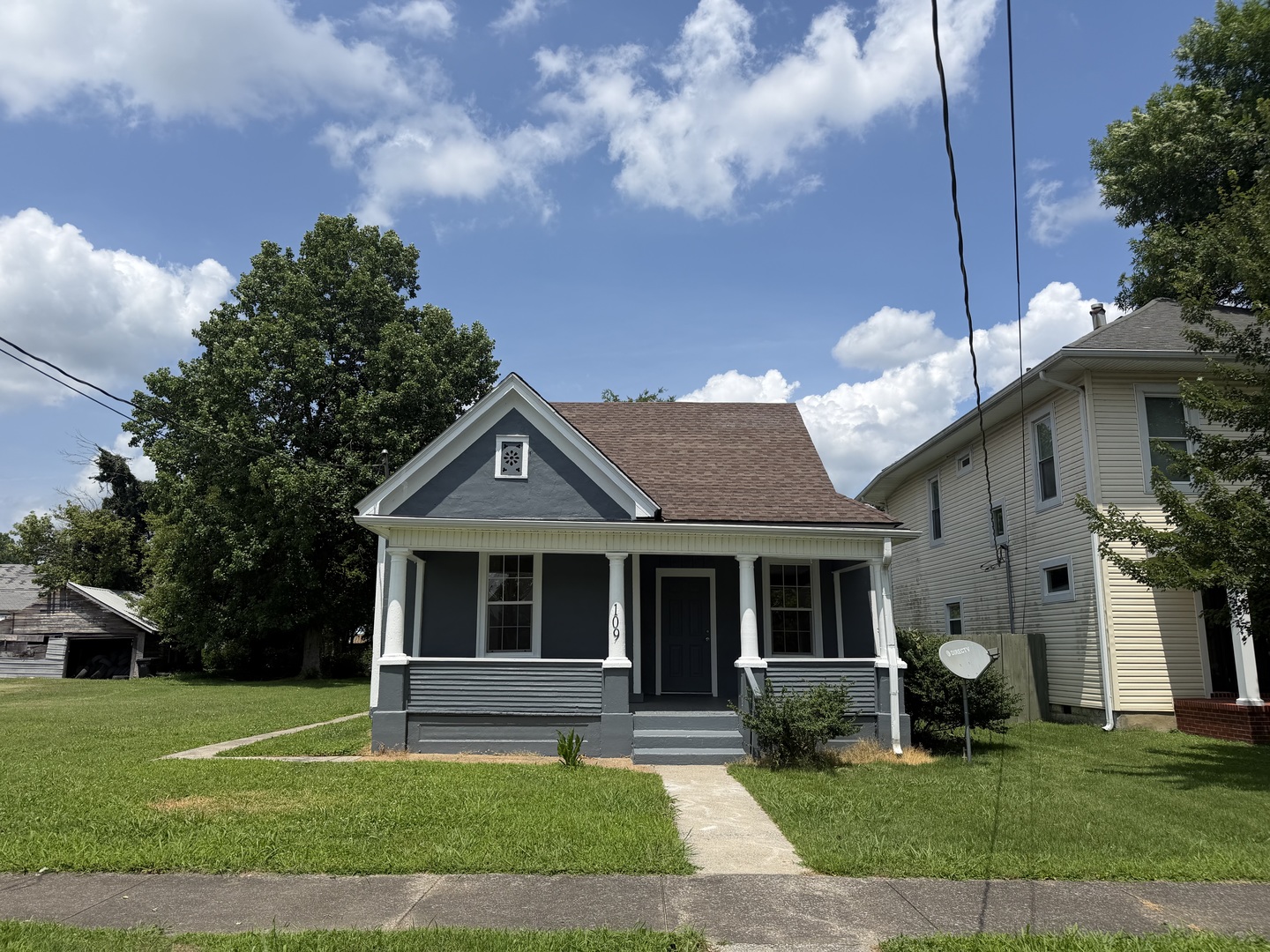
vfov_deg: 56.8
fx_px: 881
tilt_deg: +11.4
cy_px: 476
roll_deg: -0.3
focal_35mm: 24
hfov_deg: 71.6
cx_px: 635
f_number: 1.78
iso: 80
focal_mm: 6.76
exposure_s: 1/7353
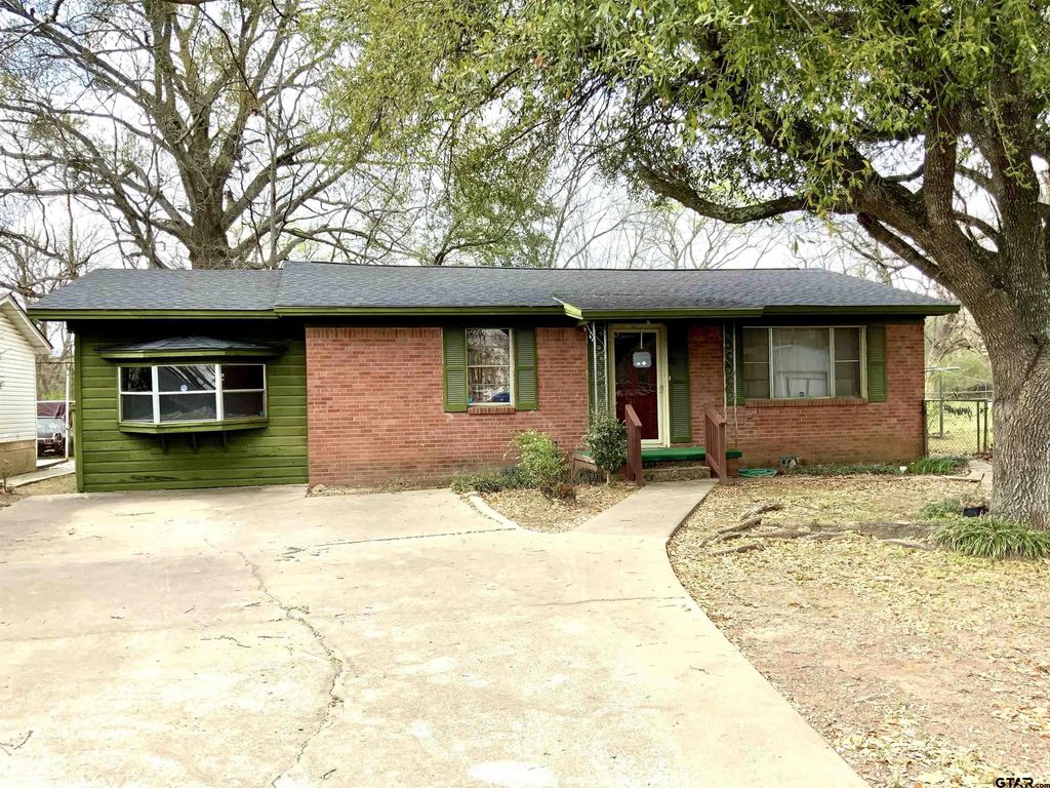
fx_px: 880
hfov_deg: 61.7
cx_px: 525
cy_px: 394
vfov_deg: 48.2
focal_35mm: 29
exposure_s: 1/309
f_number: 1.8
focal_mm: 3
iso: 16
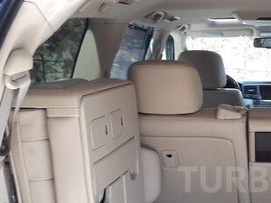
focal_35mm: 59
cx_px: 267
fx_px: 462
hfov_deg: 30.5
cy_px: 179
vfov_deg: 24.2
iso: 64
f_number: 1.9
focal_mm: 3.7
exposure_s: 1/100
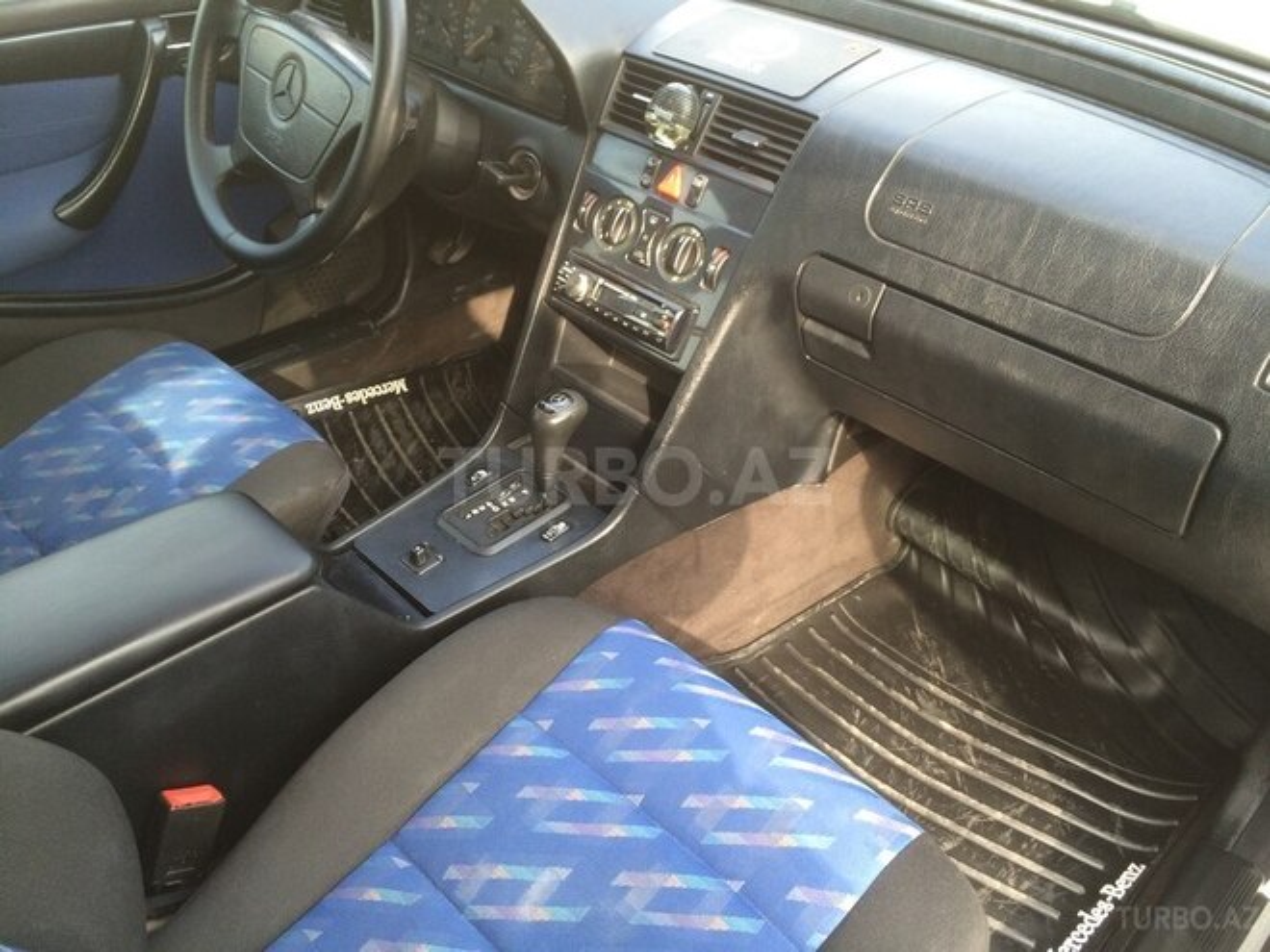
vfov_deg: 48.2
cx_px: 635
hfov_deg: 61.7
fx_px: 1064
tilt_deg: -38.2
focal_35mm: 29
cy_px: 476
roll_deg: -0.3
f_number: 2.2
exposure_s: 1/100
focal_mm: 4.15
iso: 40
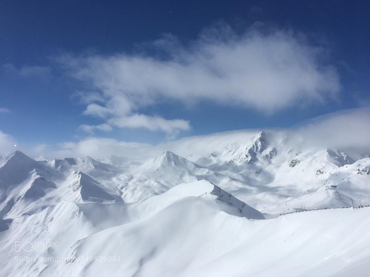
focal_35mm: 29
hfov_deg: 61.7
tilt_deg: +4.3
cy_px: 138
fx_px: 310
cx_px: 185
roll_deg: +0.6
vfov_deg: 48.2
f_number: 2.2
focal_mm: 4.15
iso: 25
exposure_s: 1/9615
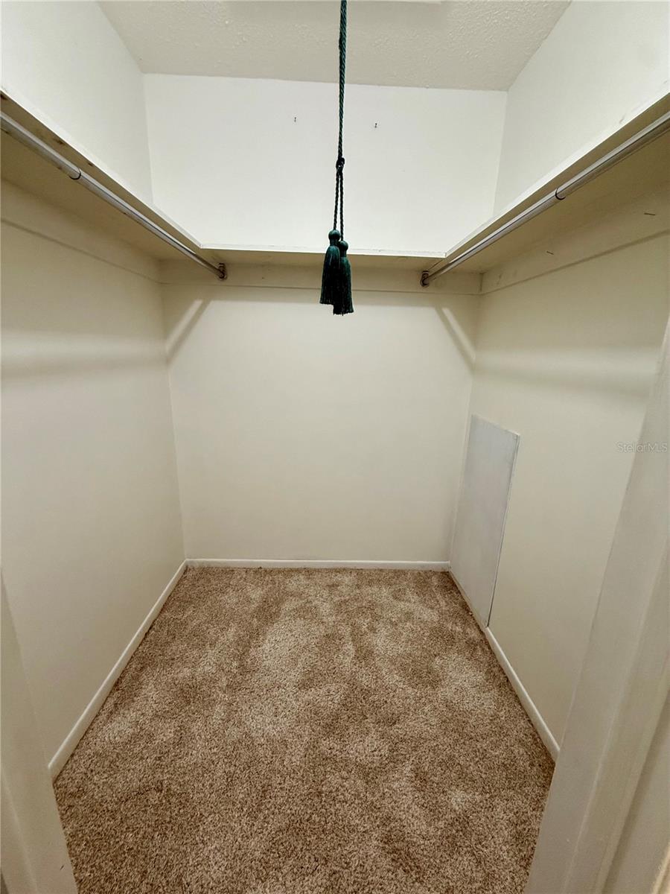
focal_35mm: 14
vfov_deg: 102.1
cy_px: 447
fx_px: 361
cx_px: 335
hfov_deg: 85.7
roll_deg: -2.5
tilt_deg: -18.1
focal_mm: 2.22
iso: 320
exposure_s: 1/120
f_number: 2.2
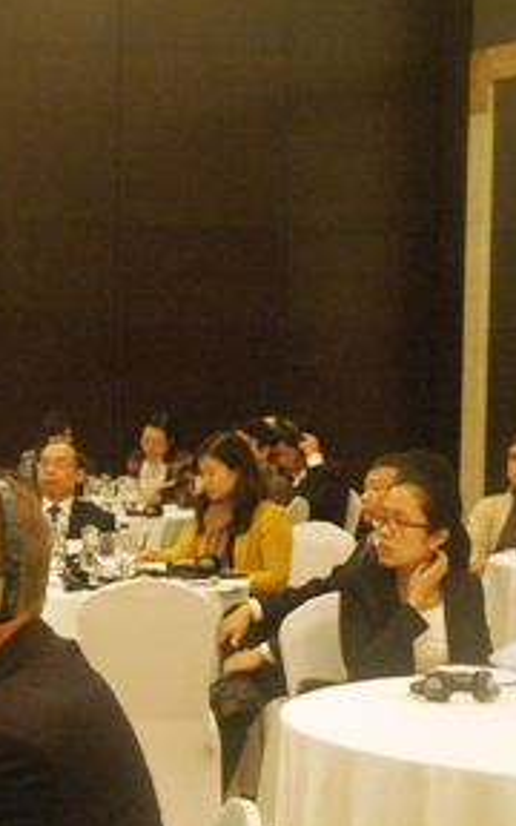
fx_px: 2344
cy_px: 522
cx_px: -251
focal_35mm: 104
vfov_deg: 19.9
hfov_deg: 12.0
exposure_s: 1/40
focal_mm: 29
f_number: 4
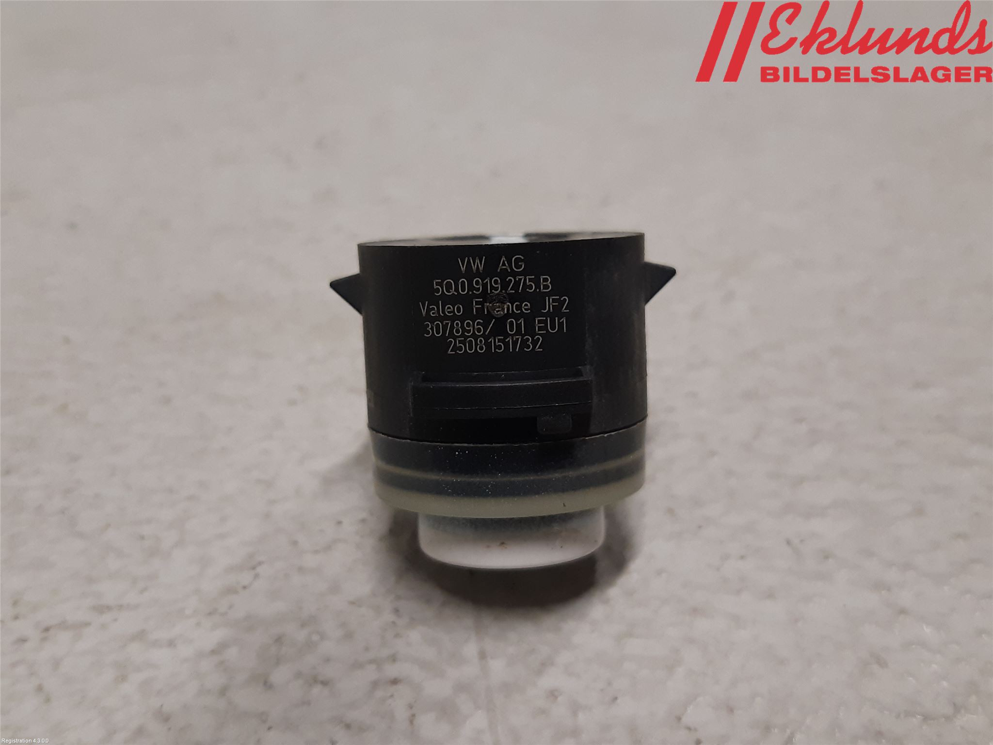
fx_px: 746
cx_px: 496
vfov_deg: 53.1
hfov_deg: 67.3
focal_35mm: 26
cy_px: 372
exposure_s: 1/50
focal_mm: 3.93
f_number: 1.7
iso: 160
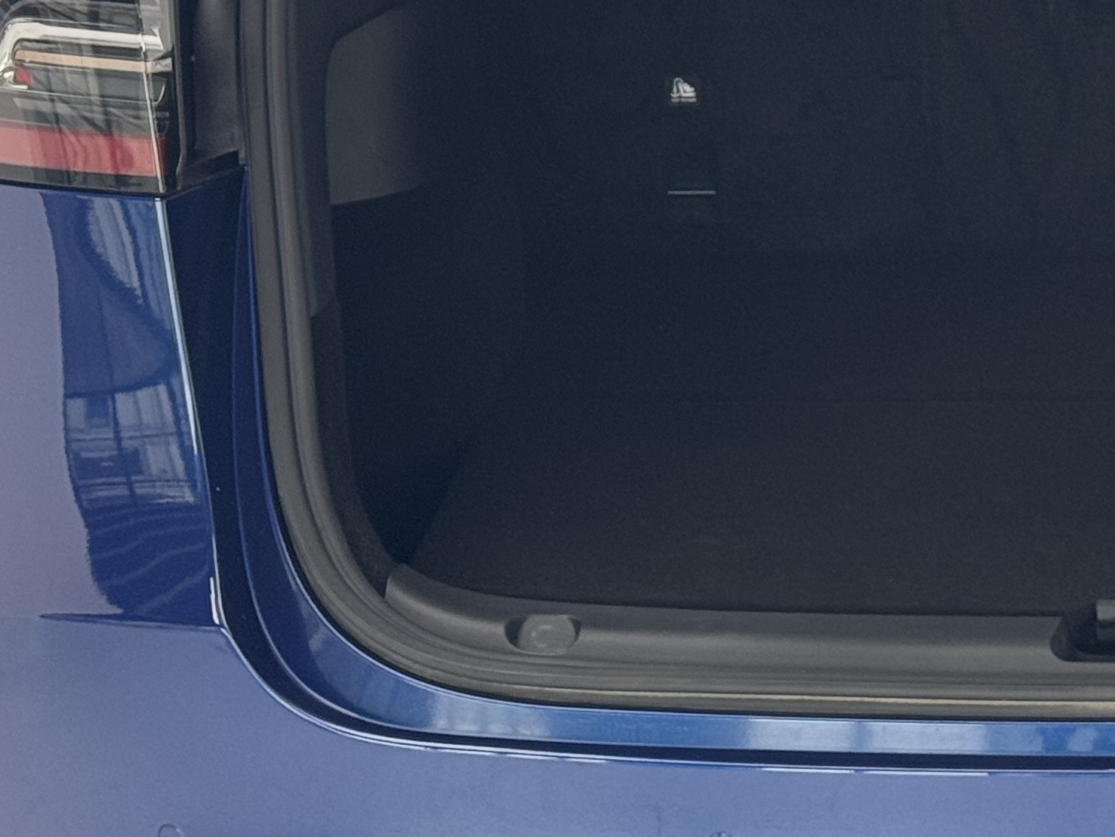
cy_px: 89
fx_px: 4220
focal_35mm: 131
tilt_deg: -7.9
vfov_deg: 11.3
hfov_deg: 14.8
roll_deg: +0.1
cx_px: 1135
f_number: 1.78
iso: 64
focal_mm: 6.76
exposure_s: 1/100
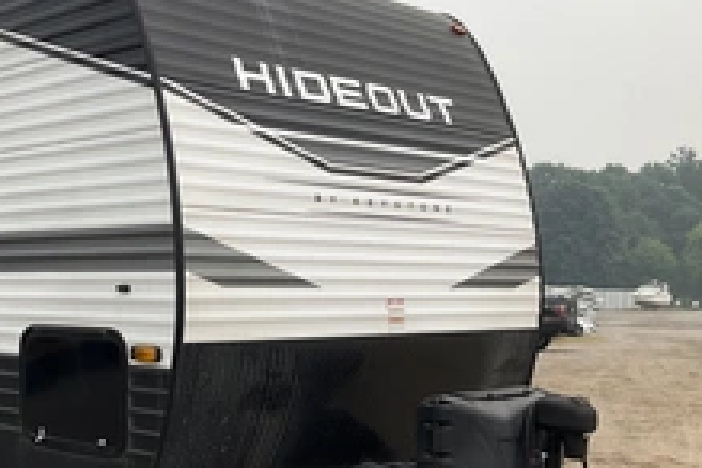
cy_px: 311
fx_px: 1072
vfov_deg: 24.5
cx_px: 135
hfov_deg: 35.0
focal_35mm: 55
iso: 25
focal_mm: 3
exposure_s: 1/1675
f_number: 1.8
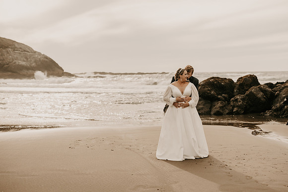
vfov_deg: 27.0
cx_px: 144
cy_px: 96
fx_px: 400
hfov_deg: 39.6
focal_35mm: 50
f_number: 2.5
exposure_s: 1/12800
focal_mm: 50
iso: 640
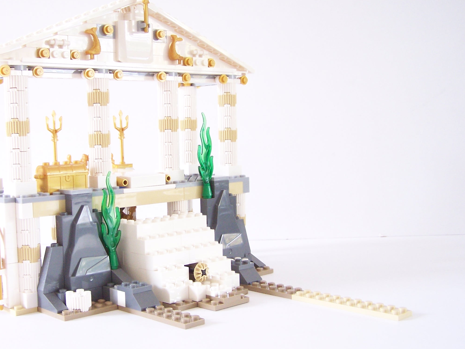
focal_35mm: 49
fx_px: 658
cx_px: 186
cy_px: 170
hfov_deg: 38.8
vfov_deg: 29.7
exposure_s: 1/8
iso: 200
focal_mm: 6.3
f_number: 3.2
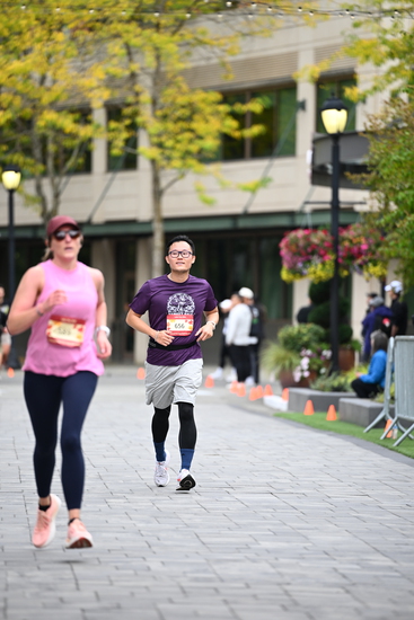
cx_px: 207
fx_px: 3448
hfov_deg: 6.9
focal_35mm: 200
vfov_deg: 10.3
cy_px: 310
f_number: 2.8
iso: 640
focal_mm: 200
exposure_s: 1/1600
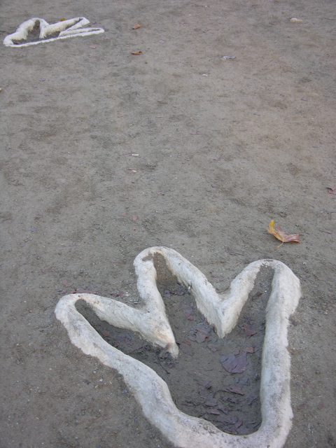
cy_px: 224
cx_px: 168
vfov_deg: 38.2
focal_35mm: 50
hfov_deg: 29.1
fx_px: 647
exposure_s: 1/29.4
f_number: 3
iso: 50
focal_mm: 12.7
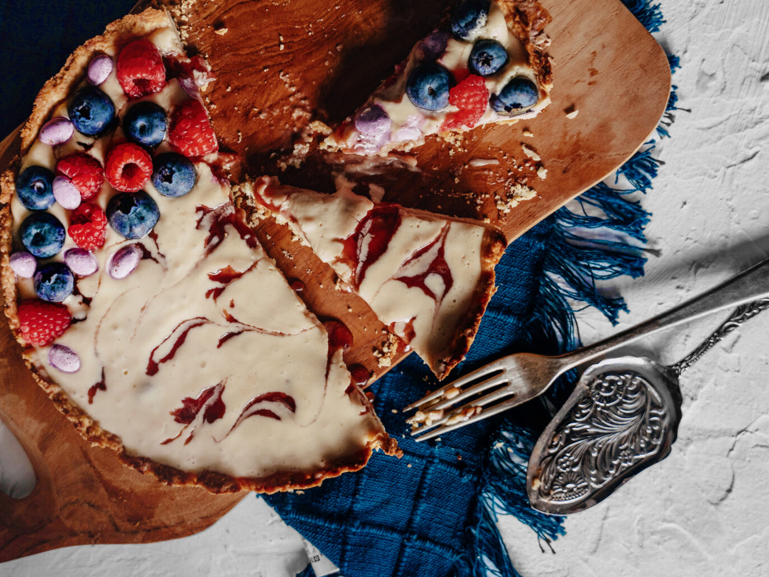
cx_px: 305
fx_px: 1132
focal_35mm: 51
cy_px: 241
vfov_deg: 28.6
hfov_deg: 37.4
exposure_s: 1/160
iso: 320
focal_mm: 37.7
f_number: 2.8
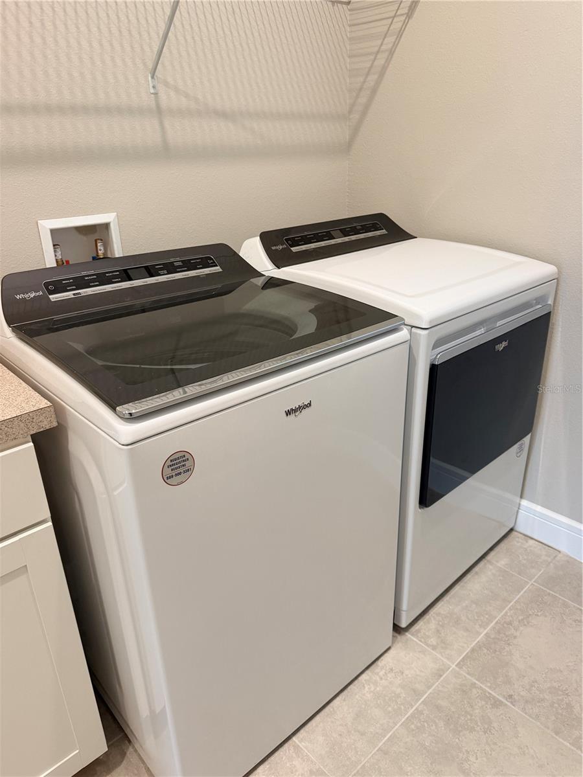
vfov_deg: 71.6
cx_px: 292
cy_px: 388
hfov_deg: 56.8
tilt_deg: -23.5
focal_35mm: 24
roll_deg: +1.9
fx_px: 539
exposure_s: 1/60
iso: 200
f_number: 1.78
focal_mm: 6.76
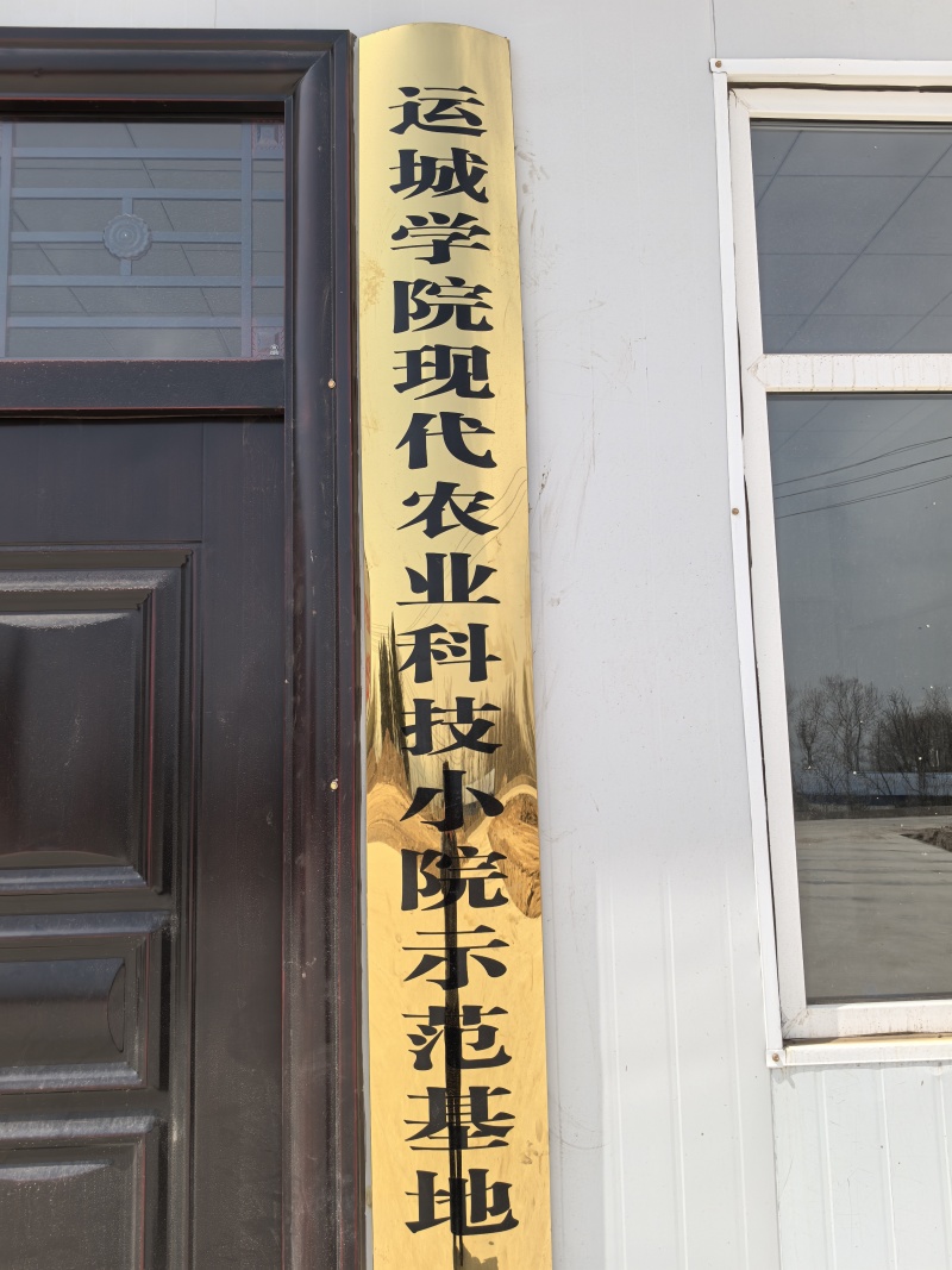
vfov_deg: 65.3
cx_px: 476
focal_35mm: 27
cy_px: 635
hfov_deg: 51.3
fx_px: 990
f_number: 2
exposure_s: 1/1610
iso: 50
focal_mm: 6.98
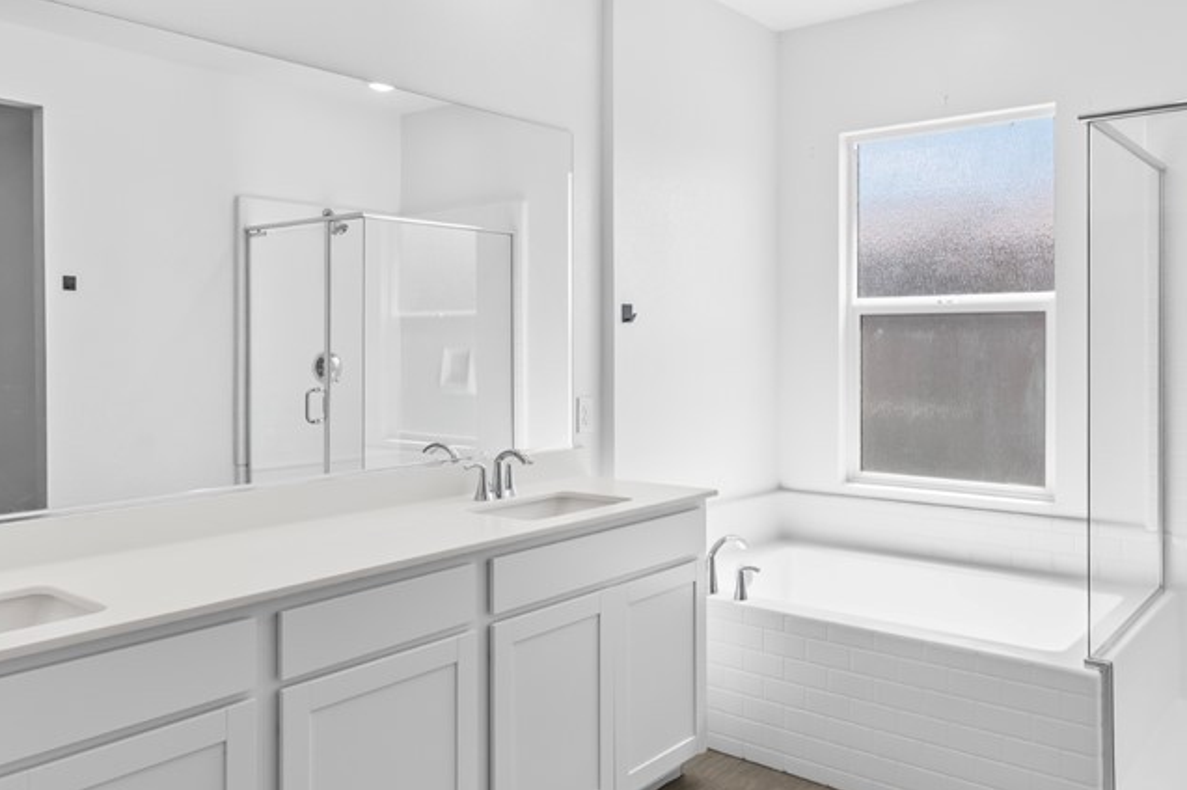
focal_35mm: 29
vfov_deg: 44.8
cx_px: 663
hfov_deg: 63.5
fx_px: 956
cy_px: 347
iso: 400
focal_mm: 17
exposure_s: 1/30
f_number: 8
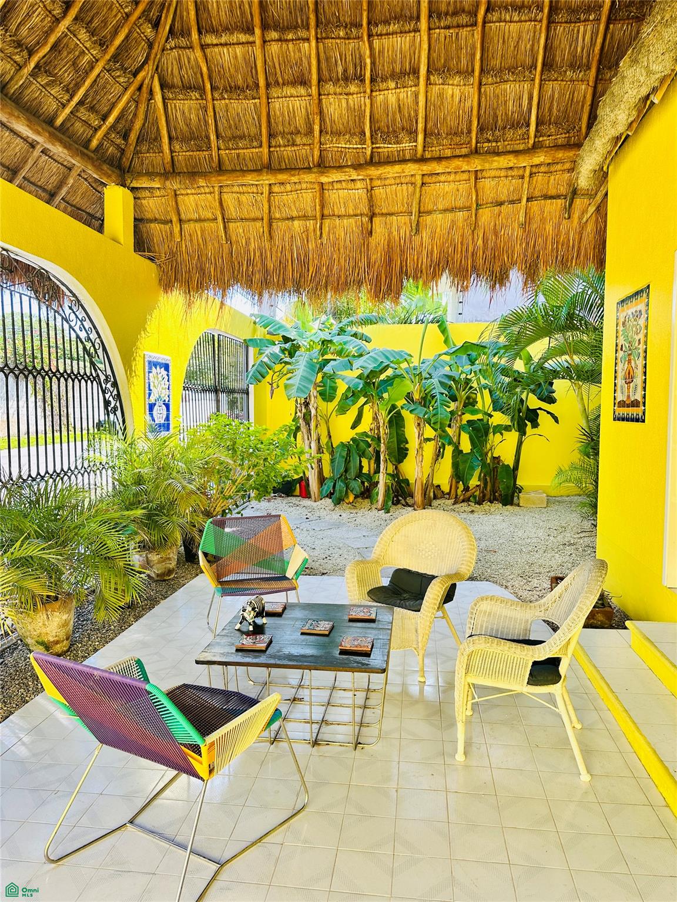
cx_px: 338
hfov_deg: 56.8
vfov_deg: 71.6
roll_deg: -1.8
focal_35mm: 24
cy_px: 451
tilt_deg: -3.2
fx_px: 626
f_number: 1.78
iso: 80
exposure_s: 1/401
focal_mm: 6.86
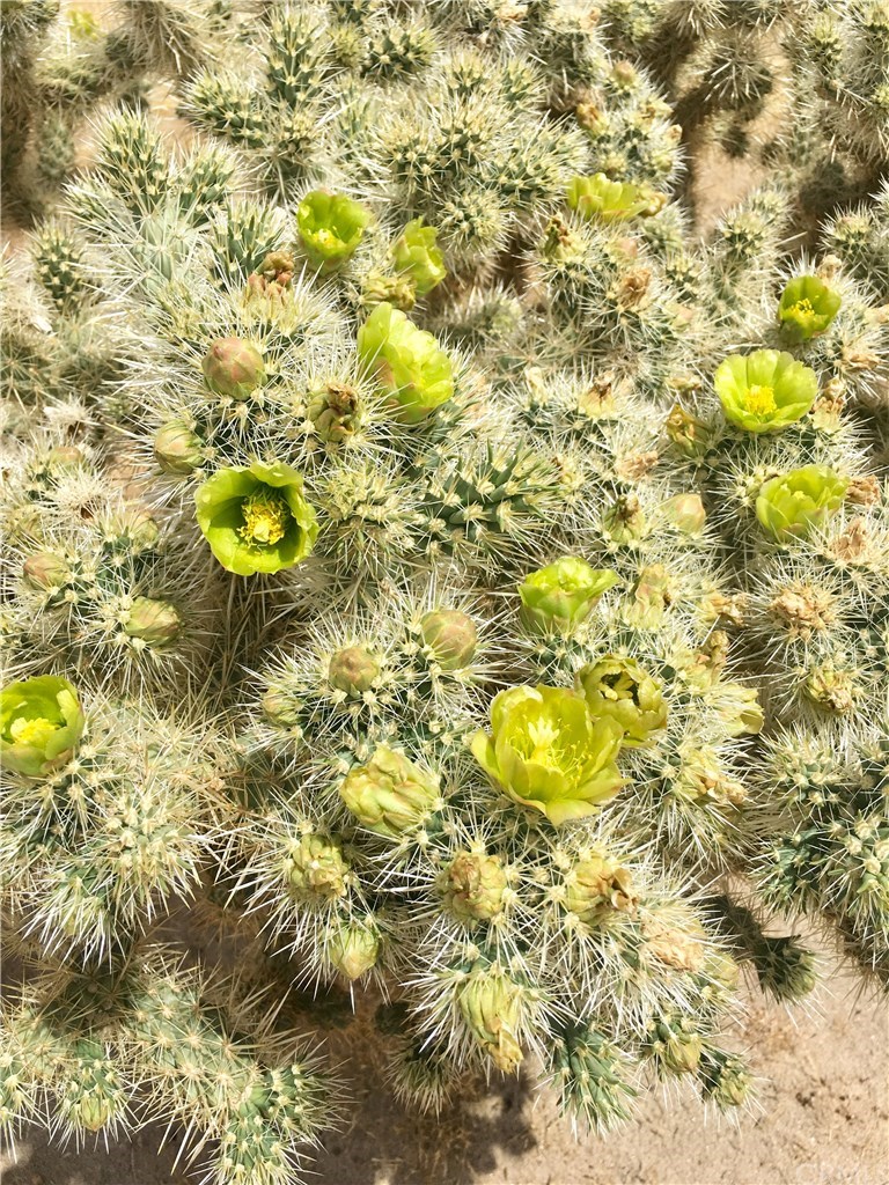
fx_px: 993
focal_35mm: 29
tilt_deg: -48.7
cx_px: 444
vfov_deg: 61.7
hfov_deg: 48.2
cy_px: 592
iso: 25
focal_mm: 4.15
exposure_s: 1/2564
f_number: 2.2
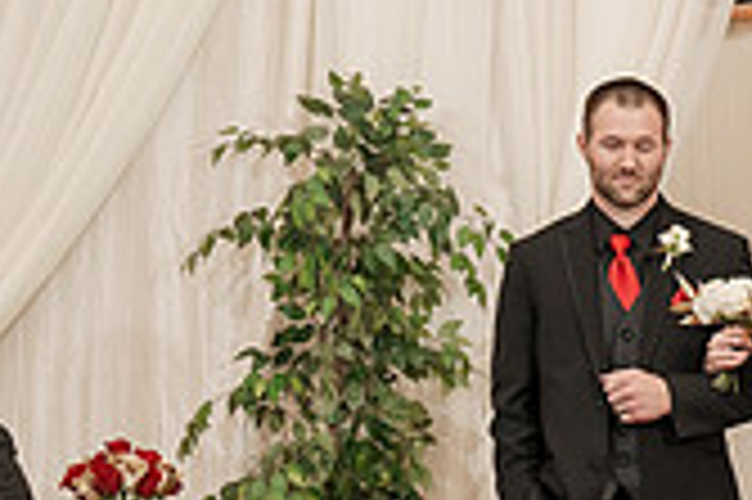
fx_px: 3005
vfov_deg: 9.4
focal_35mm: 144
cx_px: 874
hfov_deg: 13.9
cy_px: 546
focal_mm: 39
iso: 2000
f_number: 4
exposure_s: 1/160
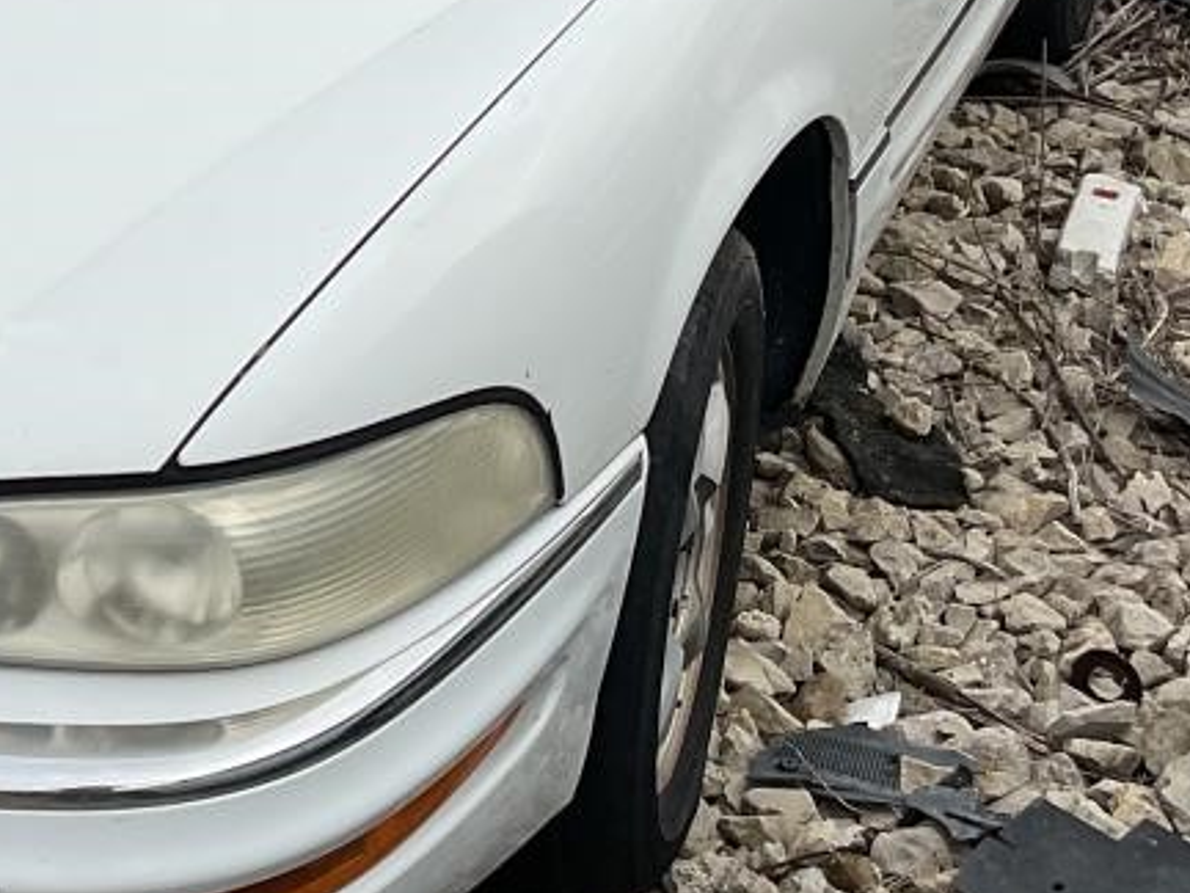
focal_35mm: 86
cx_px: 11
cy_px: 267
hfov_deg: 22.0
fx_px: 2956
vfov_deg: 17.1
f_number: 1.8
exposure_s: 1/855
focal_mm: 3
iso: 16
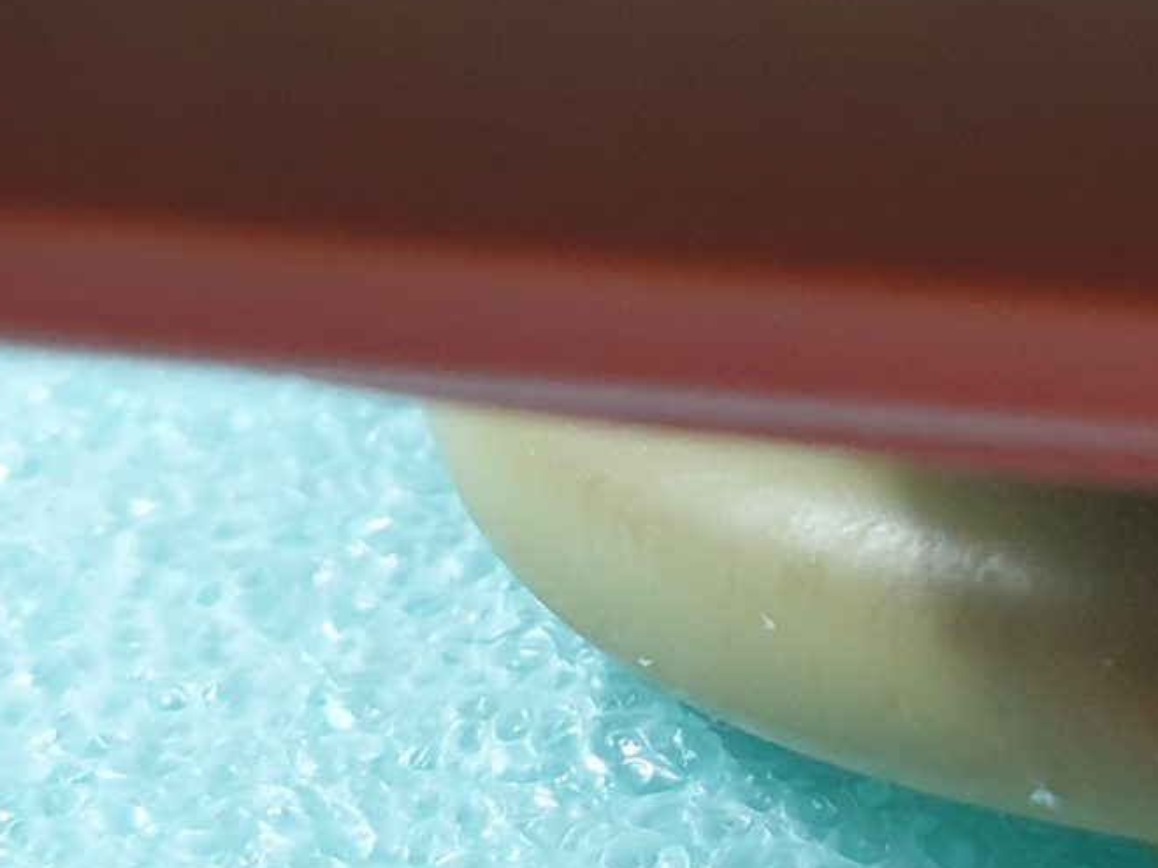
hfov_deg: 18.9
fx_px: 3378
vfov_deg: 14.4
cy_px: 33
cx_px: 1195
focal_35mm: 101
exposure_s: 1/50
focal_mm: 4.3
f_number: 2.4
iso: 320
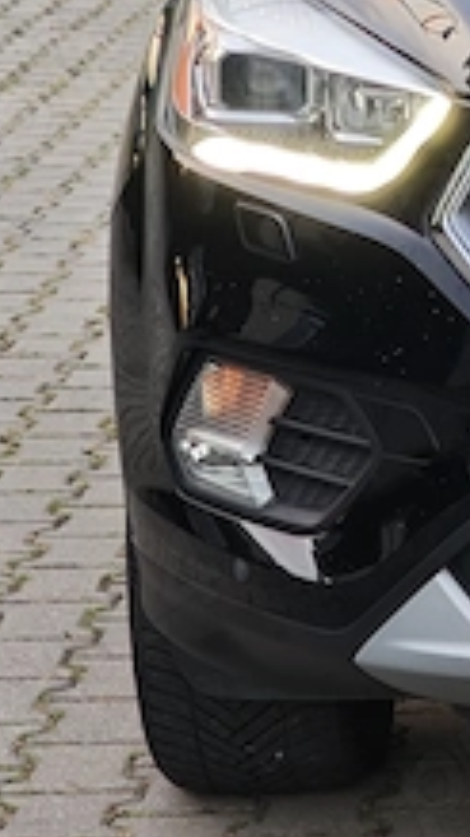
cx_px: 906
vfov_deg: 10.3
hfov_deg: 5.7
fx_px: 4636
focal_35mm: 209
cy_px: 96
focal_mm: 11.5
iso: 80
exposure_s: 1/100
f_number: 1.8
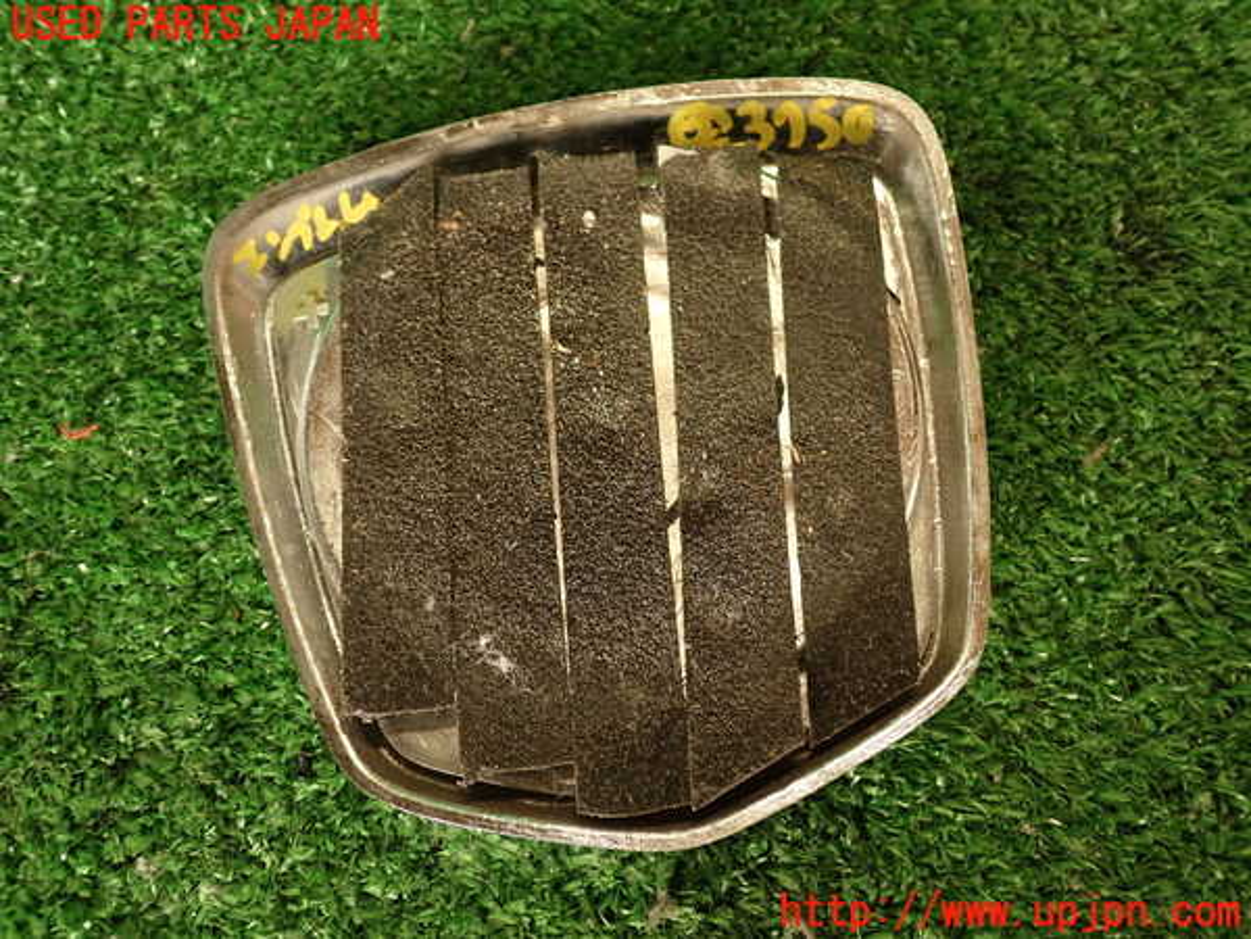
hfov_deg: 56.8
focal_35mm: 32
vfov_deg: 44.2
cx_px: 626
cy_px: 470
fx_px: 1156
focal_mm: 5.79
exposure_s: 1/60
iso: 200
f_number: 2.4
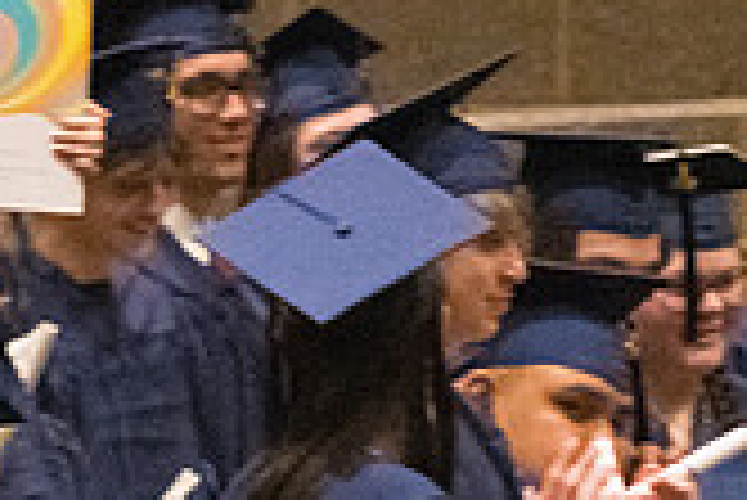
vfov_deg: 1.8
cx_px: -522
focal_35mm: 756
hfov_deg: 2.7
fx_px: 15700
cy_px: 347
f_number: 4.5
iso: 8000
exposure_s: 1/250
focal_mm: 145
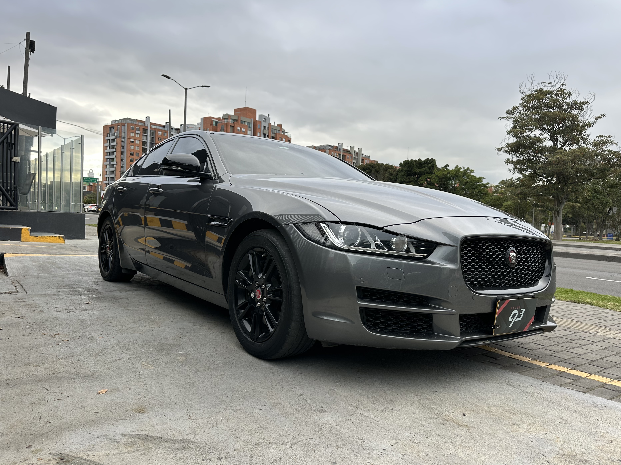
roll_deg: -3.1
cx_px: 309
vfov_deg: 53.0
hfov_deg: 67.3
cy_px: 243
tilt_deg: -2.6
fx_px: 466
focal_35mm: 26
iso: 64
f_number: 1.78
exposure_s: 1/126
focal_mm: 6.86
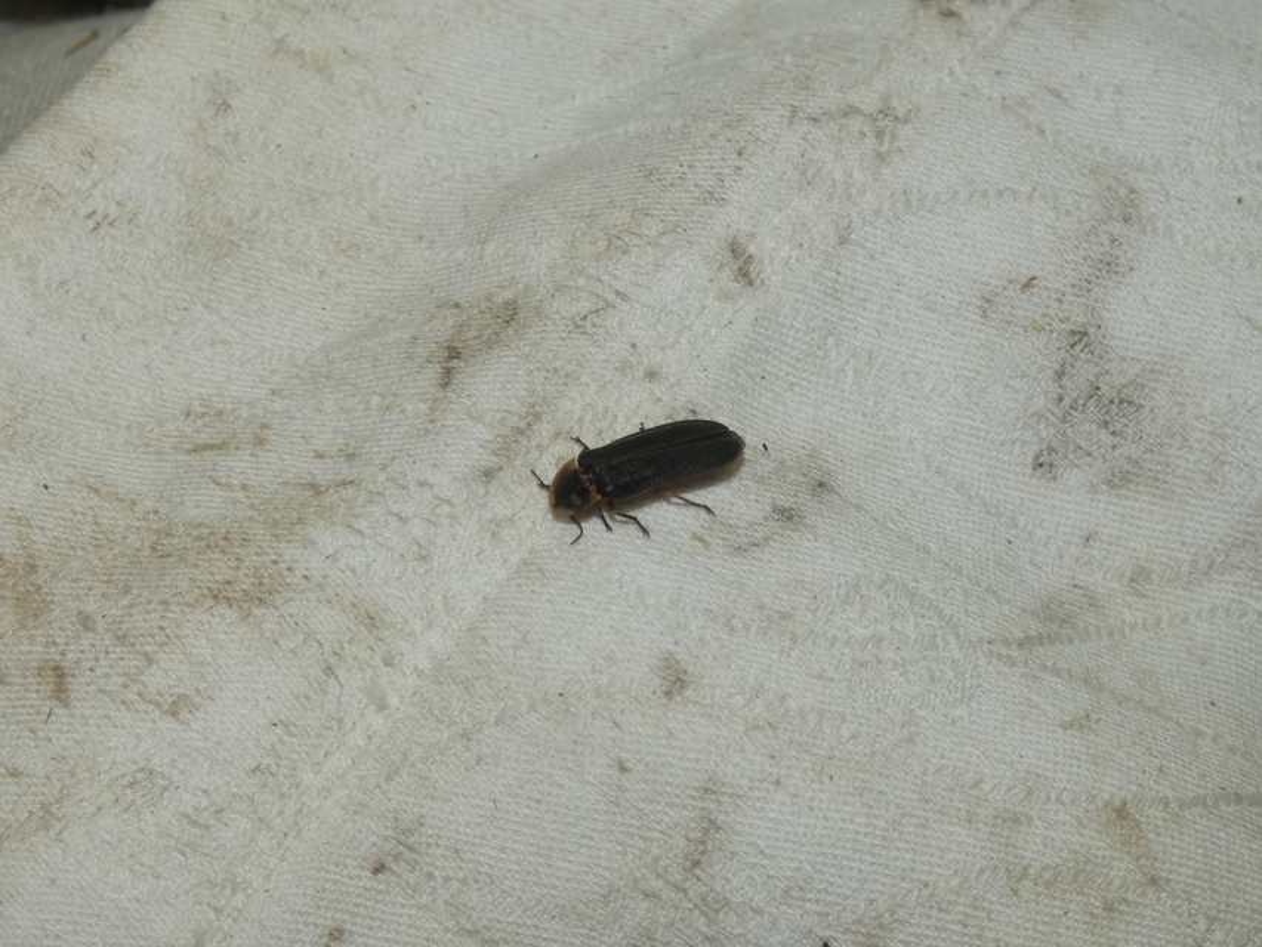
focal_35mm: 66
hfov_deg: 29.4
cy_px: 474
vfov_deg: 22.3
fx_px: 2407
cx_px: 631
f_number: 4.2
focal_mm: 11.9
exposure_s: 1/60
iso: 80
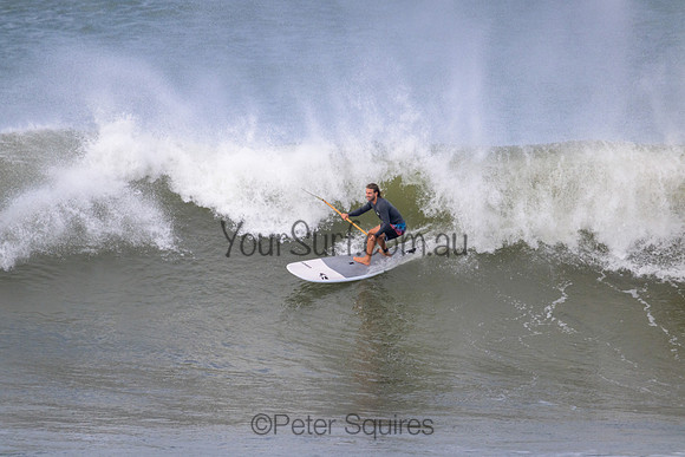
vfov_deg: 1.7
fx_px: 15745
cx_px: 331
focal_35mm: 827
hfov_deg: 2.5
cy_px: 221
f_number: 11
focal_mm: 800
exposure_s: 1/2000
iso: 1400
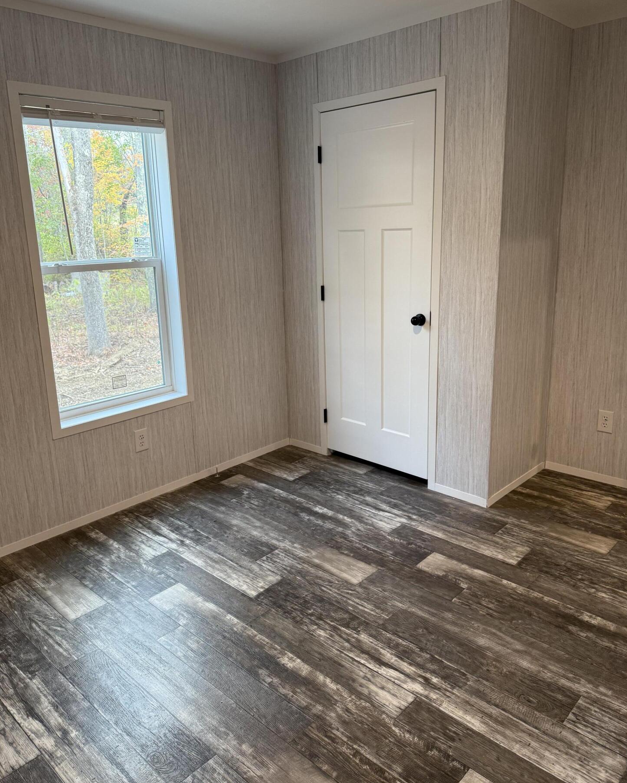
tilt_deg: -11.7
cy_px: 371
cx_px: 305
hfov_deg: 54.9
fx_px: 603
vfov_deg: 66.0
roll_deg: +2.4
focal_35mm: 26
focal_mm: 6.76
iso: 160
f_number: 1.78
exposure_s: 1/60
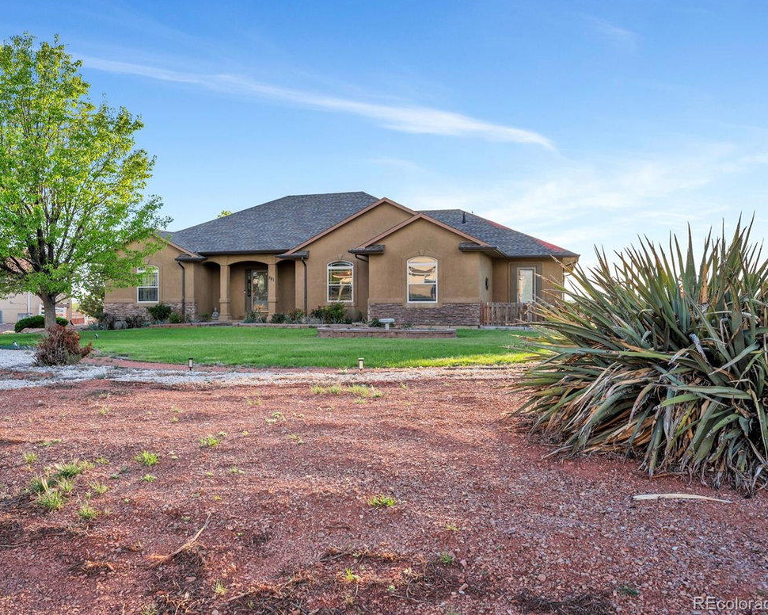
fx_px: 672
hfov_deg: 59.1
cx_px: 314
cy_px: 300
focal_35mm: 30
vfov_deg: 49.1
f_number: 8
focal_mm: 25.5
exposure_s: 1/80
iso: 100
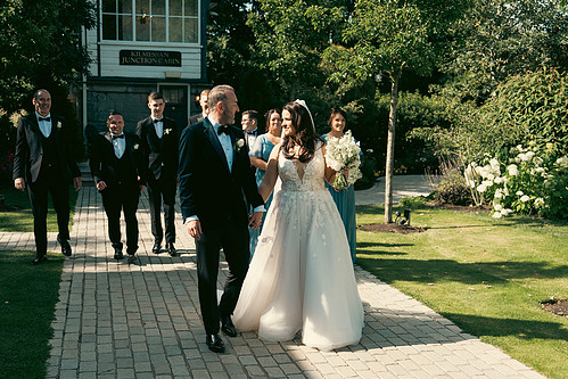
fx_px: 789
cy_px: 218
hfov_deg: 39.6
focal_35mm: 50
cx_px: 267
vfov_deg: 27.0
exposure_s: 1/800
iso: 125
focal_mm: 43
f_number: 3.5
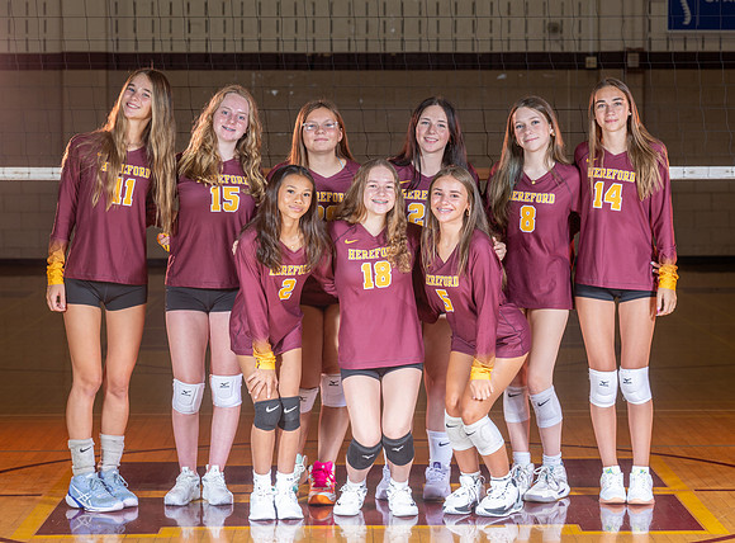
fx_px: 2443
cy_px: 273
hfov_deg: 17.1
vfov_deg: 12.7
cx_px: 421
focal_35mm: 116
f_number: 6.3
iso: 100
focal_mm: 94
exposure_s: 1/160
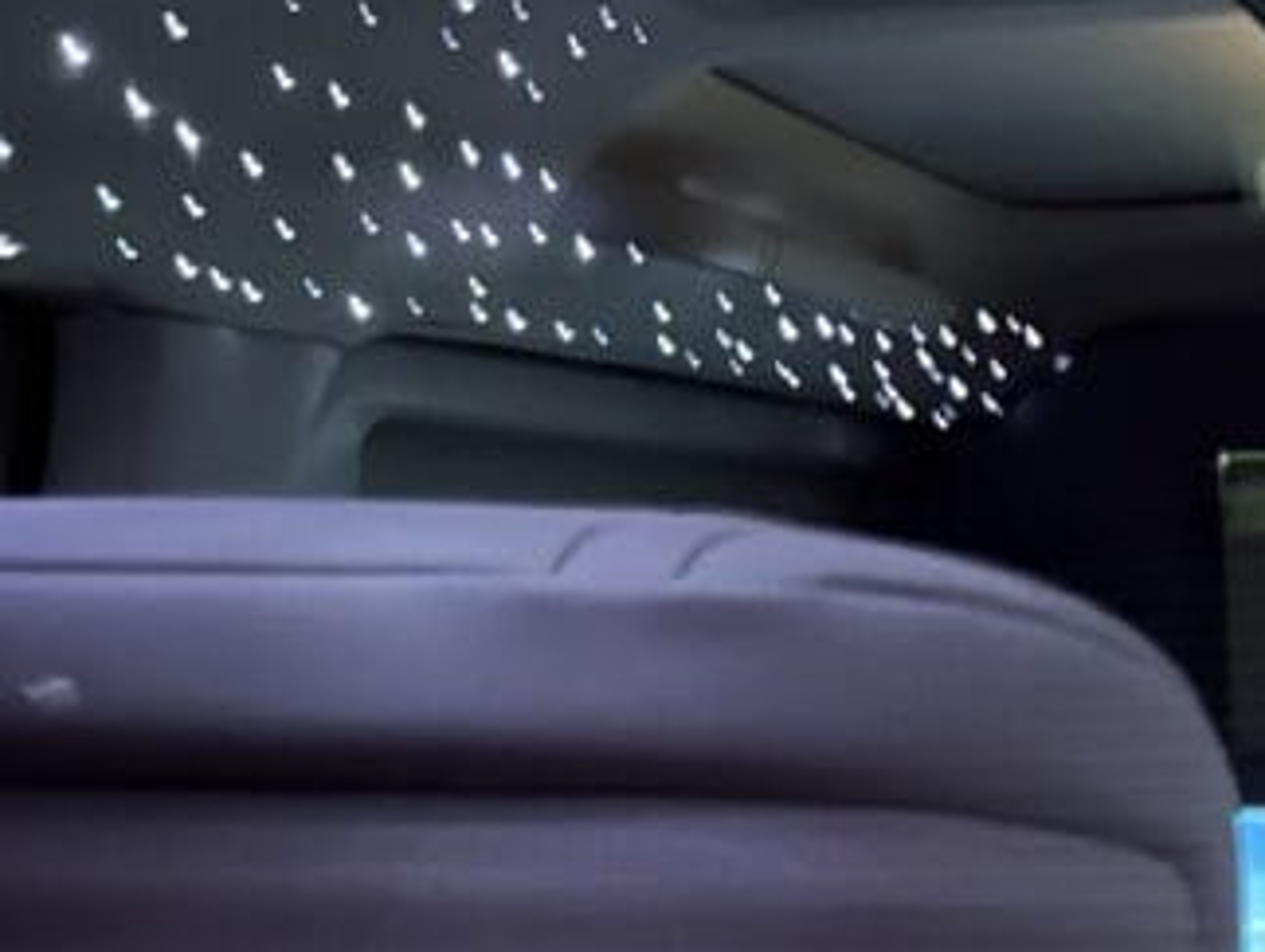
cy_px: 1363
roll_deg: -0.3
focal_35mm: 76
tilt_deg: -17.0
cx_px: 1598
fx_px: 2780
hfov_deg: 23.1
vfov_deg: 17.7
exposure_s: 1/2
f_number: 1.78
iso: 1600
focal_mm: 6.86
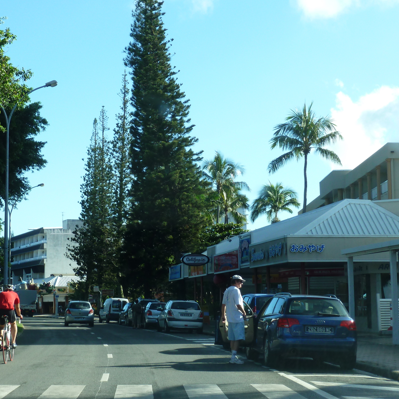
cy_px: 195
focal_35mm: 72
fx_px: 939
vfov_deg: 24.0
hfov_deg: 24.0
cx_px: 176
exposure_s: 1/200
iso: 80
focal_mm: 8.5
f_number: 3.8
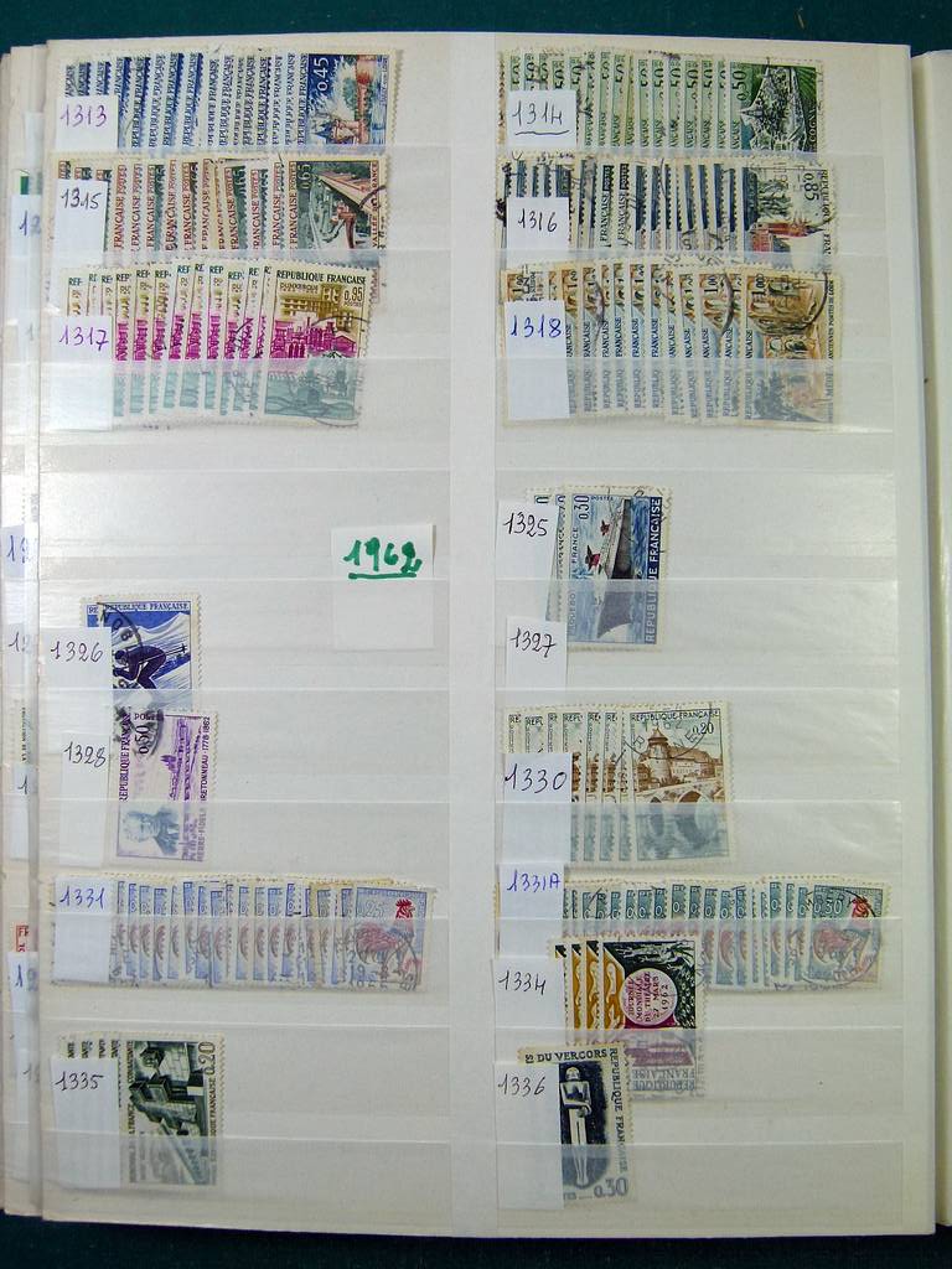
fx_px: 1137
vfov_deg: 58.4
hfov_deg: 45.4
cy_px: 634
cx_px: 476
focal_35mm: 31
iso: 100
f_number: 4
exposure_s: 1/200
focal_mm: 5.6
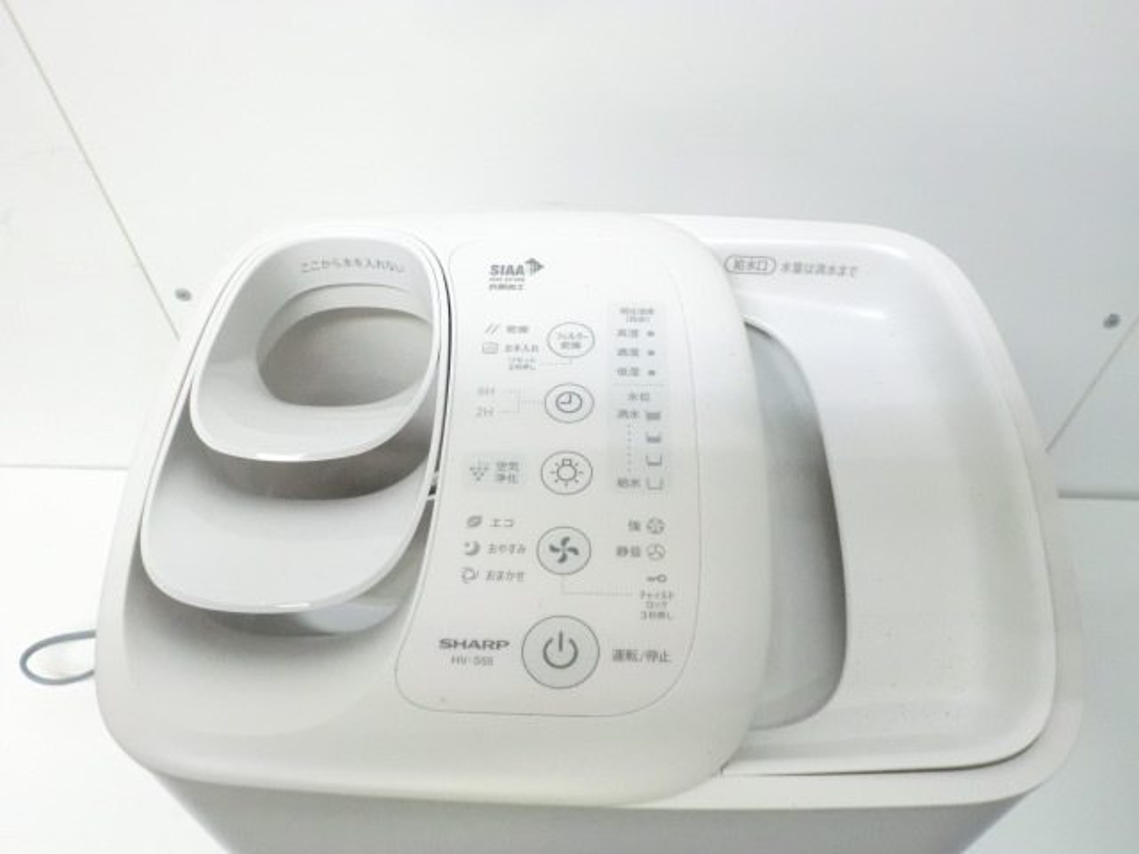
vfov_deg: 44.2
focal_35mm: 32
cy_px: 427
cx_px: 570
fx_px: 1053
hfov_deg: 56.8
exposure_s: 1/60
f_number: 3.5
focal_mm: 5.8
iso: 800
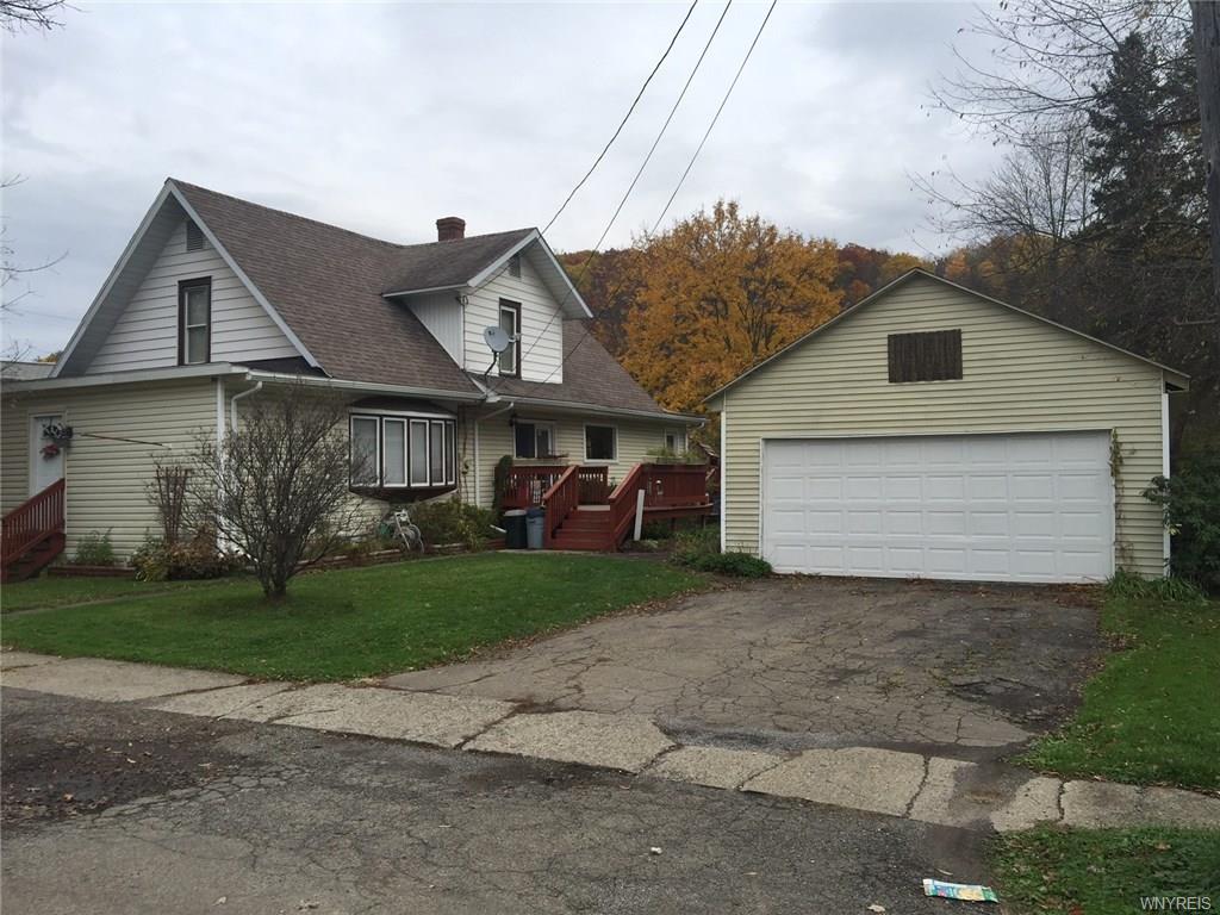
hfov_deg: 61.7
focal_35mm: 29
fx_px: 1022
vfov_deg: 48.2
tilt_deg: +1.7
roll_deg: +0.1
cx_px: 610
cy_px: 458
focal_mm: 4.15
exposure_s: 1/746
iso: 32
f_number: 2.2
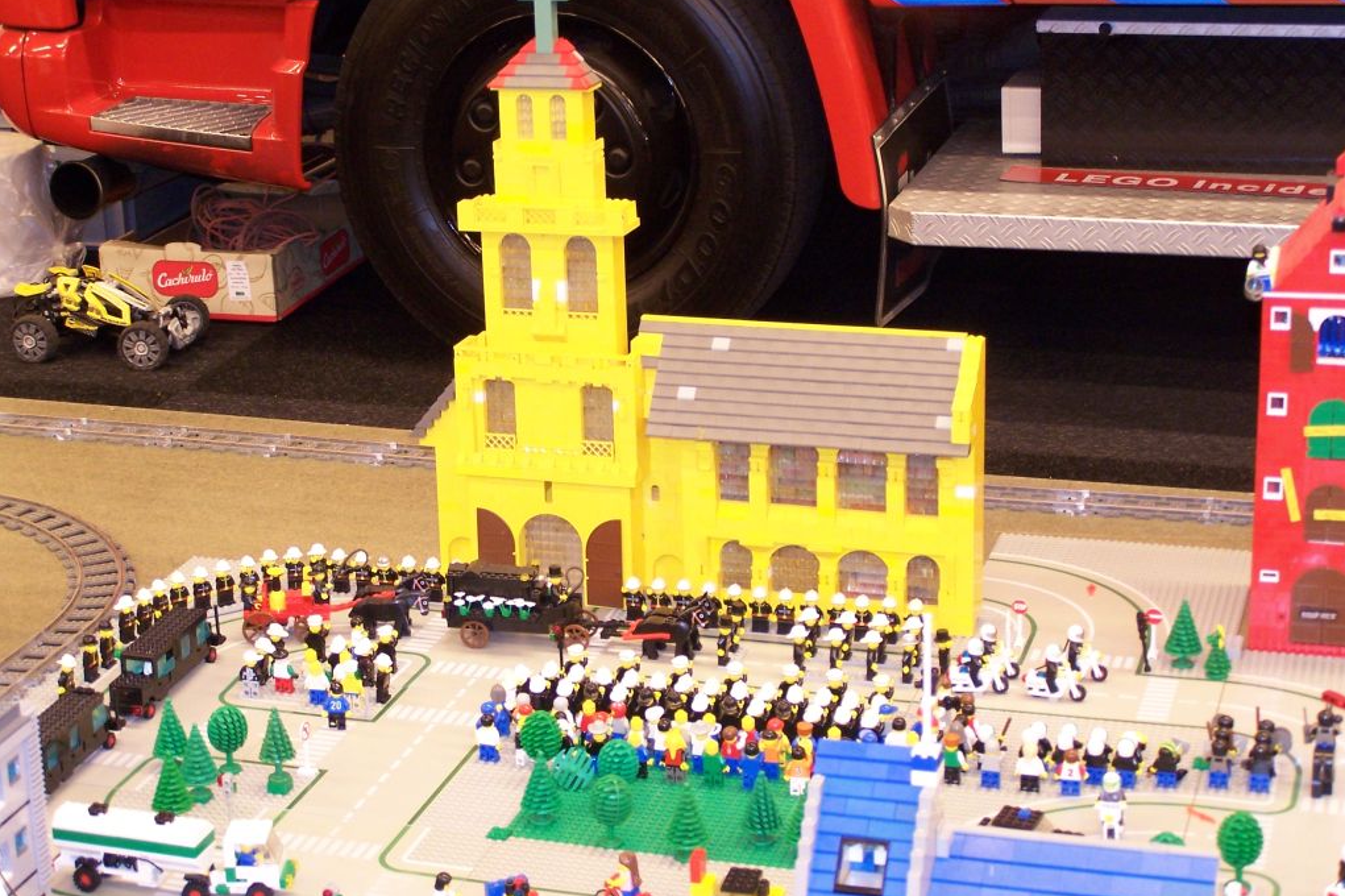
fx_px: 2689
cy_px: 436
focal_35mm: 72
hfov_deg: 28.1
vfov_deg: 18.9
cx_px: 673
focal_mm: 11.5
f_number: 3.2
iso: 140
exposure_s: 1/4
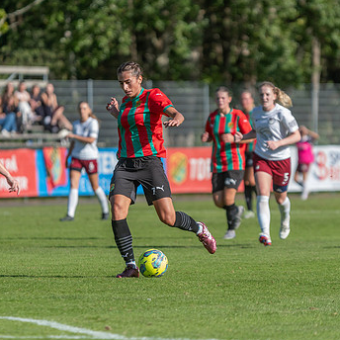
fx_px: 4778
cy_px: 173
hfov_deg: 4.1
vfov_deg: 4.1
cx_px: 147
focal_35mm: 430
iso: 250
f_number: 3.2
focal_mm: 200
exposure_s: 1/2000
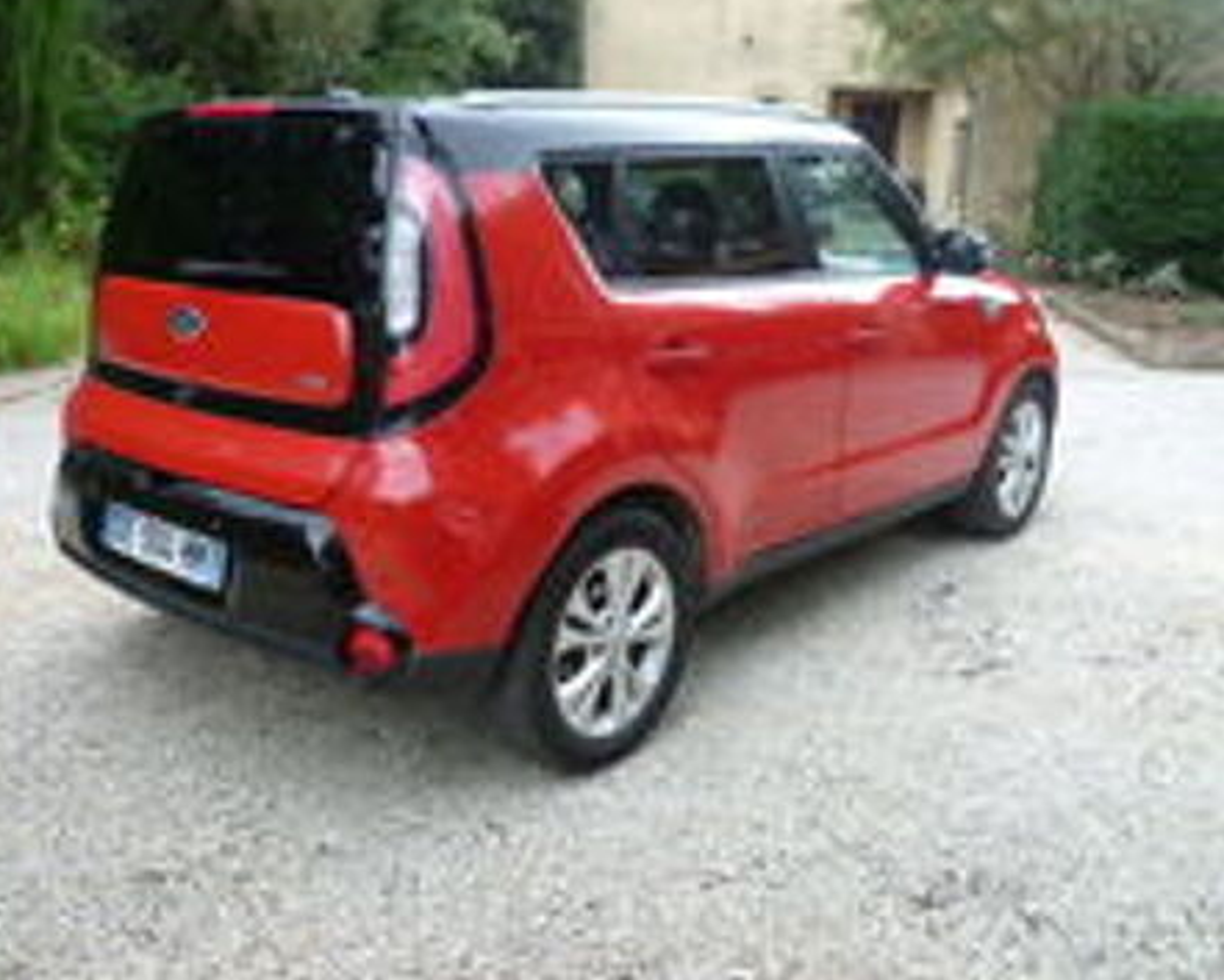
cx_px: 566
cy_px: 483
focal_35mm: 34
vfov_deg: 43.4
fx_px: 1232
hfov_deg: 52.8
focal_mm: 5.7
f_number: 3
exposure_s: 1/80
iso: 80
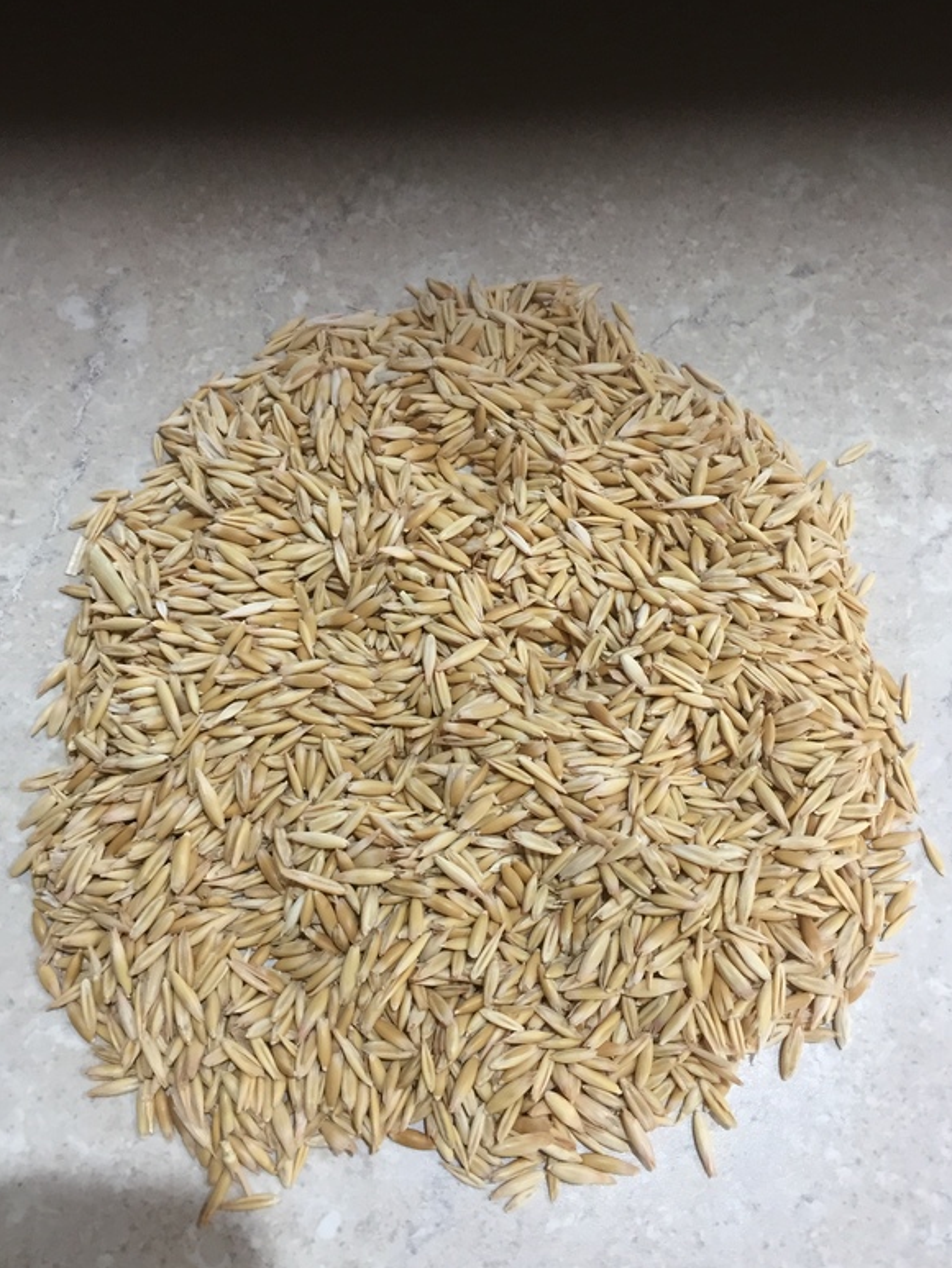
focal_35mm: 33
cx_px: 487
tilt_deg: -71.4
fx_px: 1210
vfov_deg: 55.3
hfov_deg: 43.0
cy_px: 628
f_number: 2.2
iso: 125
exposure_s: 1/33
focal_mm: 4.15
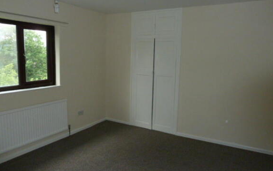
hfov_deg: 68.4
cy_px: 82
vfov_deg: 46.1
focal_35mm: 27
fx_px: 201
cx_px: 138
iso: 400
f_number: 3.3
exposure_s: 1/60
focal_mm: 4.1
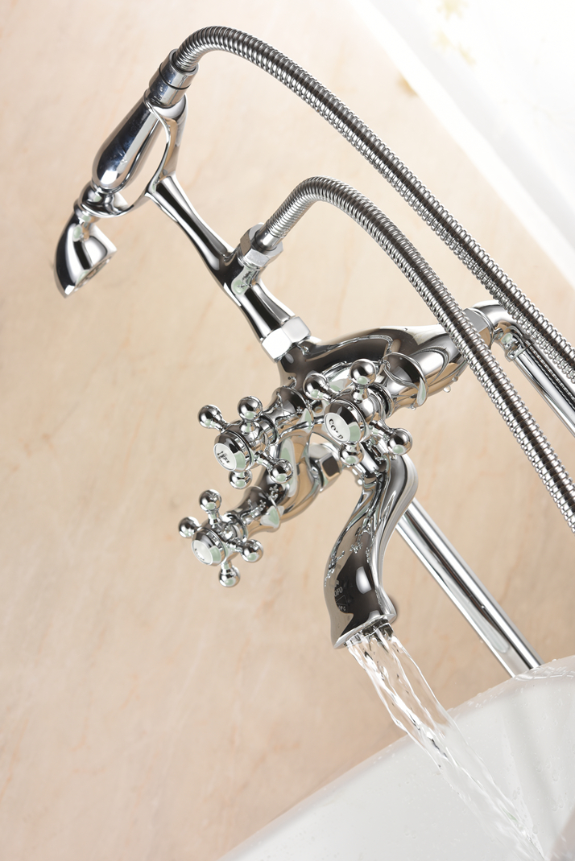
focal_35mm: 63
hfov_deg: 21.6
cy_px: 416
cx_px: 293
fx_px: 1508
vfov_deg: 31.9
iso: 100
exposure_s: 1/160
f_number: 10
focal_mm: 60
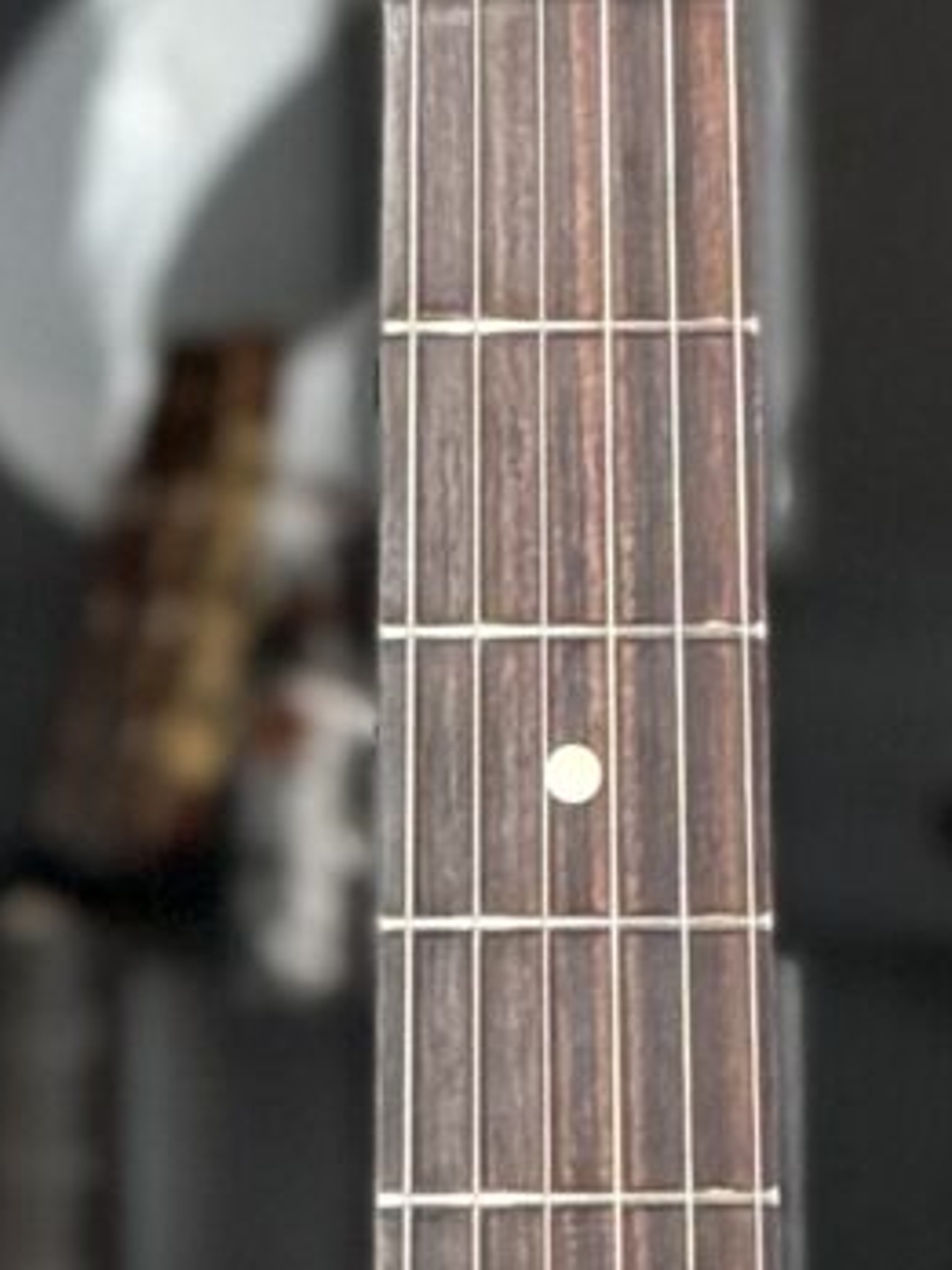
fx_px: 26952
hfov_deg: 2.0
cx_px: 430
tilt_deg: -5.7
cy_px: 2741
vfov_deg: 2.7
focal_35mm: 735
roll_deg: +0.2
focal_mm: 16.89
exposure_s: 1/121
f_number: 2.8
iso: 100
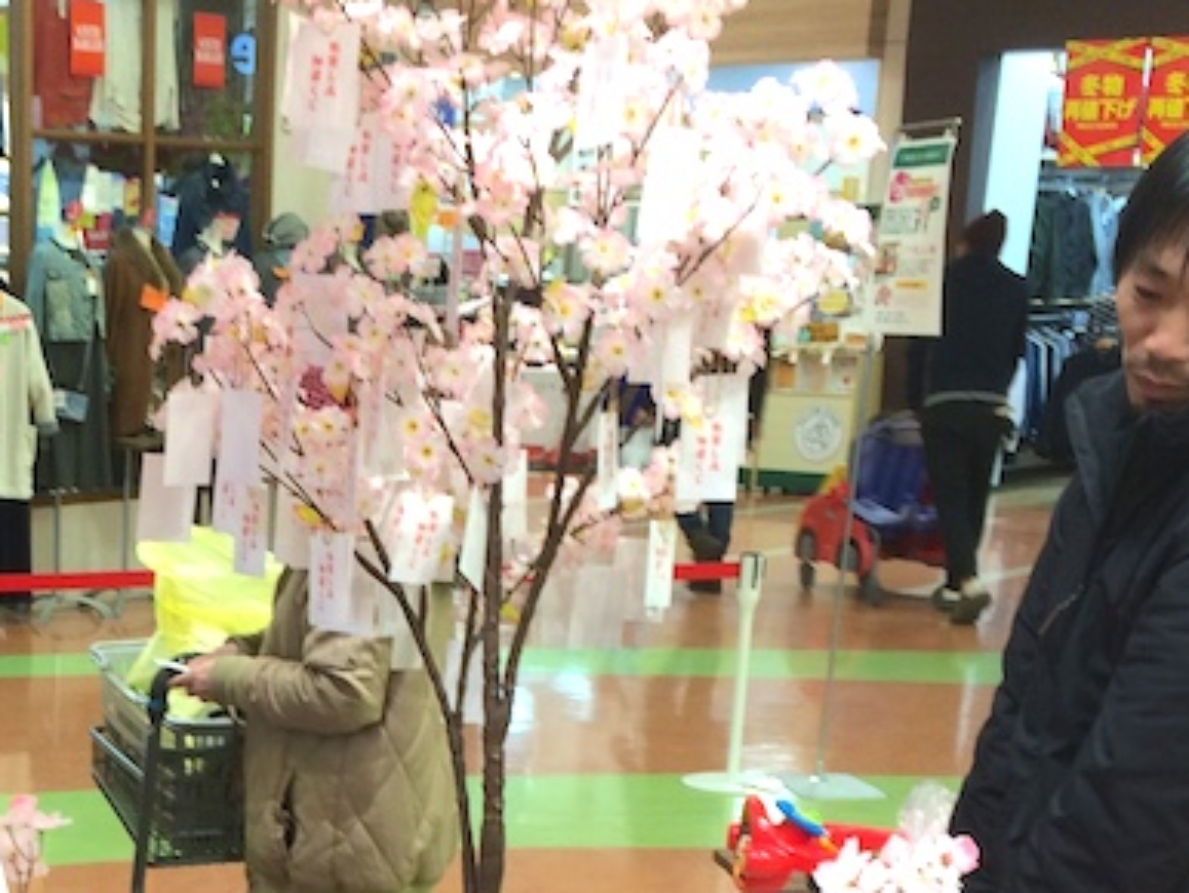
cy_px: 1089
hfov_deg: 26.6
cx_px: 152
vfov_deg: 19.5
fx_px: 2440
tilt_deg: -17.1
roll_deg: -1.6
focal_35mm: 71
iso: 40
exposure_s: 1/30
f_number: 2.2
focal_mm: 4.15
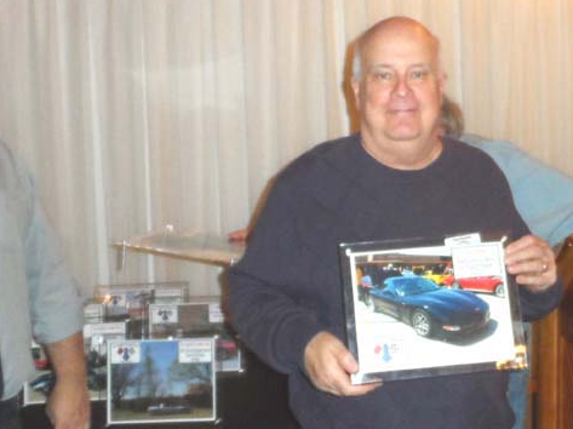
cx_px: 432
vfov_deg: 28.0
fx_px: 860
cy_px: 236
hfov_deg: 36.0
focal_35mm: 52
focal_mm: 4
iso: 400
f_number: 3.2
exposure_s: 1/20
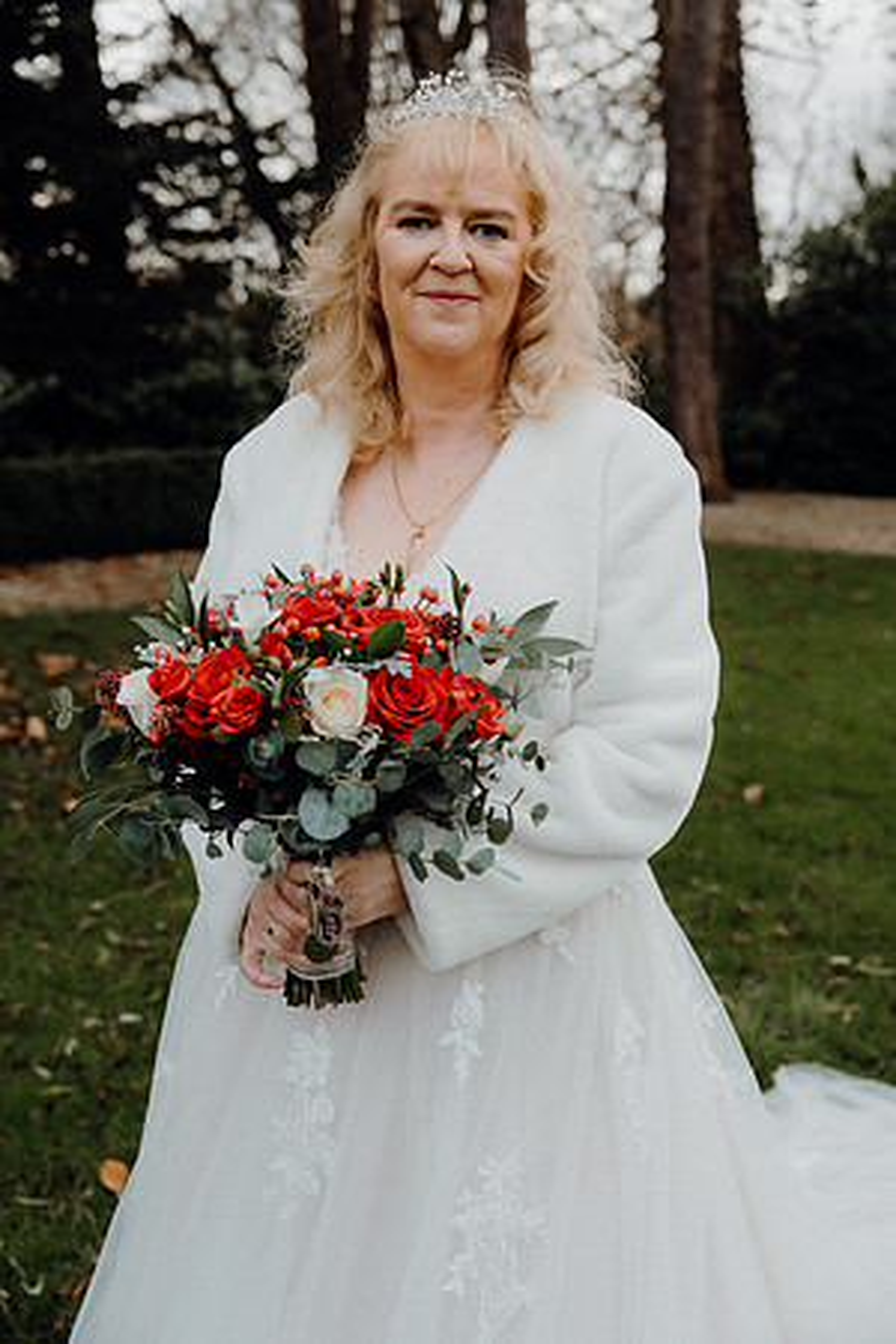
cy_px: 672
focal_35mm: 39
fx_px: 1456
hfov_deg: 34.2
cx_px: 448
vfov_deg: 49.6
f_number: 3.5
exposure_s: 1/250
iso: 800
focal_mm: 39
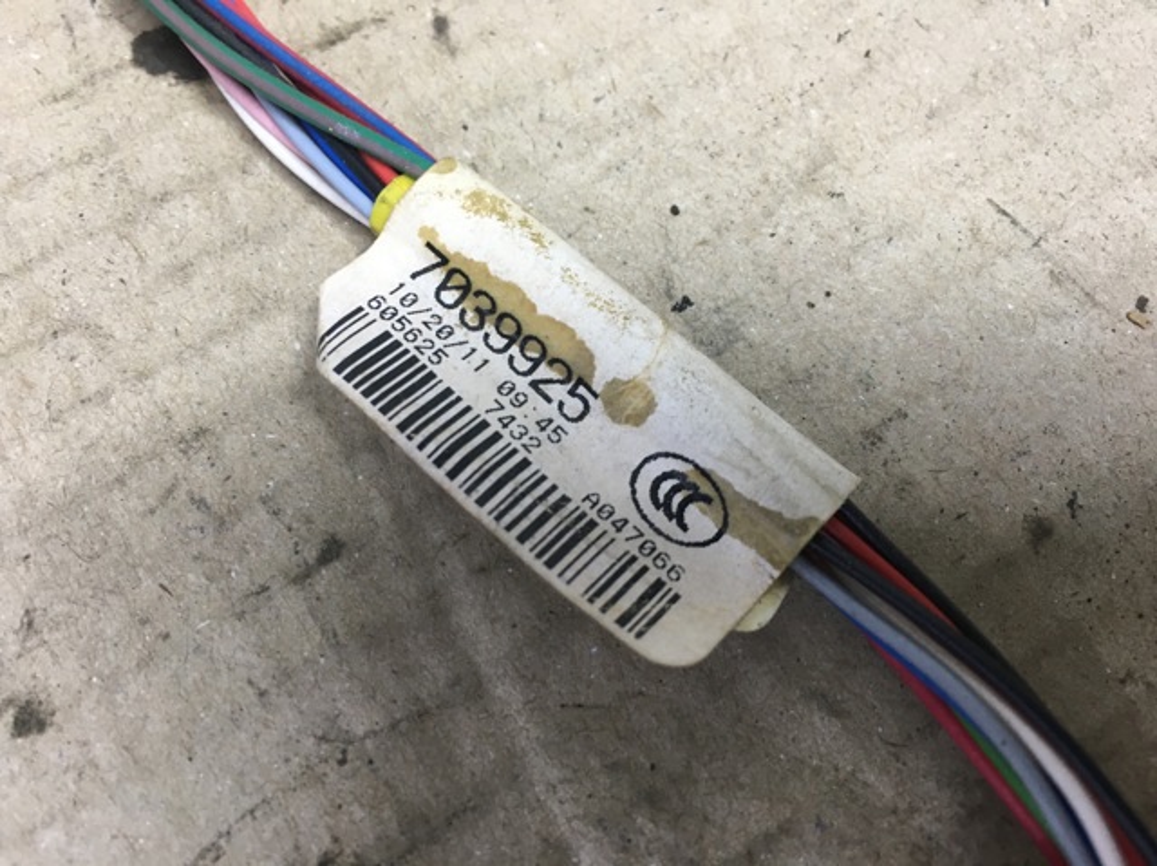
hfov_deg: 61.7
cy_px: 433
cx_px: 578
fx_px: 969
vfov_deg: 48.2
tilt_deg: -71.0
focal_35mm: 29
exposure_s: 1/30
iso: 80
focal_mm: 4.15
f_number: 2.2
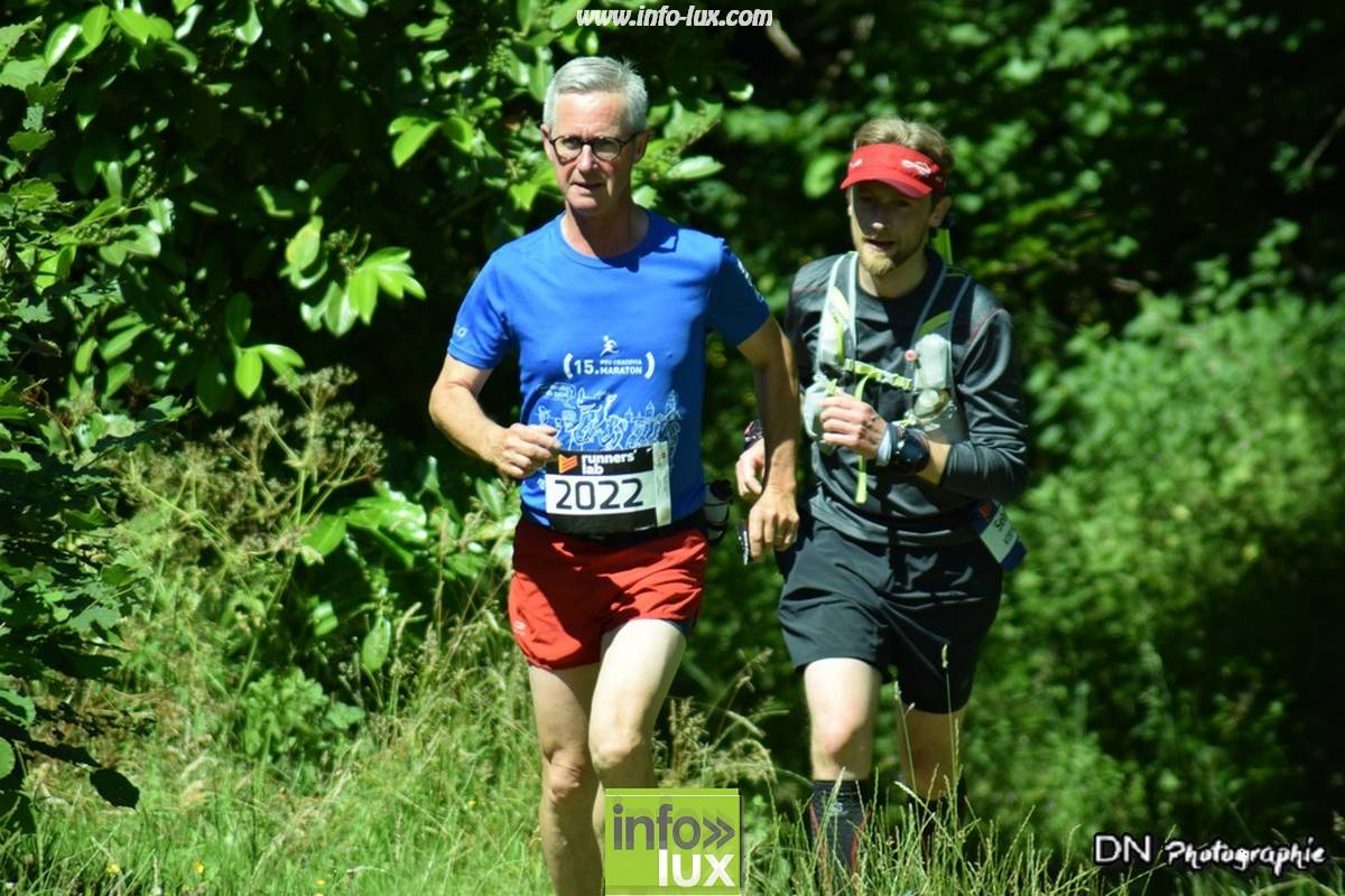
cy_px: 448
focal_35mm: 450
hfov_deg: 4.6
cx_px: 672
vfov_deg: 3.1
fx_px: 16811
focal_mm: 300
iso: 400
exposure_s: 1/1250
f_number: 5.6
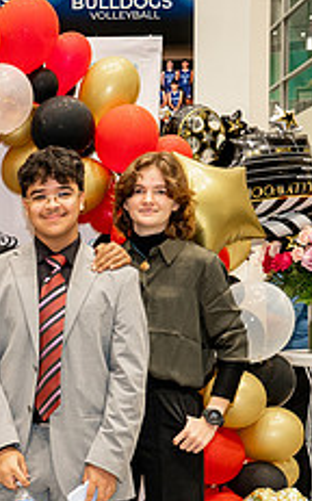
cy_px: 374
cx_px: -154
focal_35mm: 82
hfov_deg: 14.8
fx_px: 1118
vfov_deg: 25.0
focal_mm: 32
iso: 1250
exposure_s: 1/100
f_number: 4
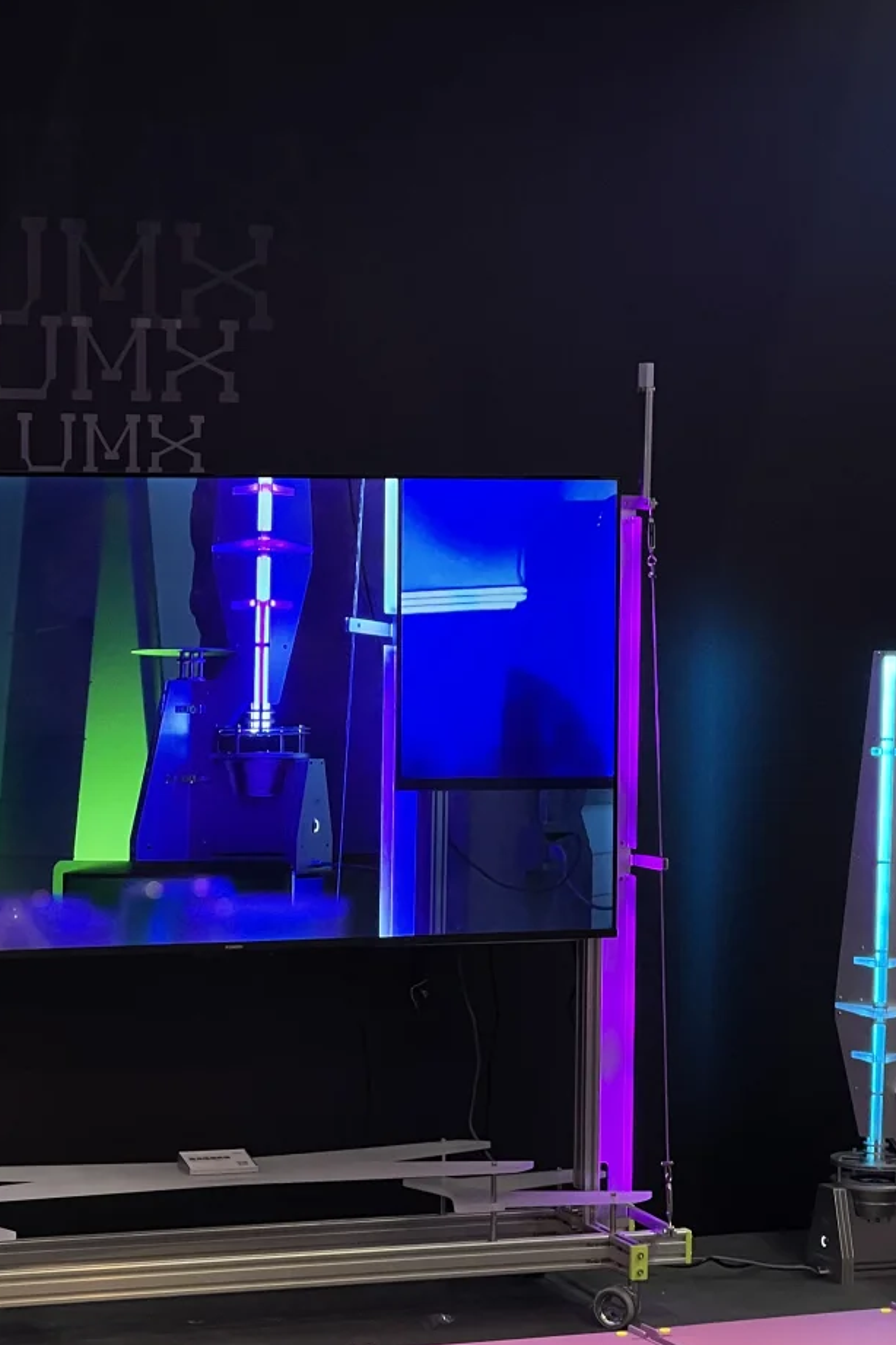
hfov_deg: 13.1
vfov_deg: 19.6
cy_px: 811
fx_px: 3885
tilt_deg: -4.1
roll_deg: -0.4
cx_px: 363
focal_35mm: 104
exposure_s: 1/50
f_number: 2.2
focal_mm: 7.5
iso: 100
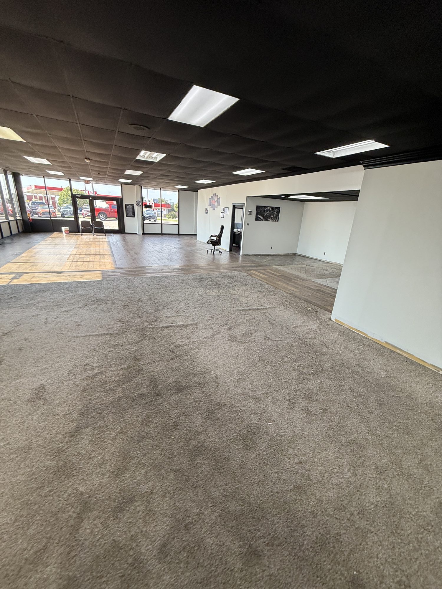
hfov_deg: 85.7
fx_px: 238
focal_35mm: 14
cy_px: 294
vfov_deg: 102.1
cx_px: 221
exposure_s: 1/120
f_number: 2.2
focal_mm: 2.22
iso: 100
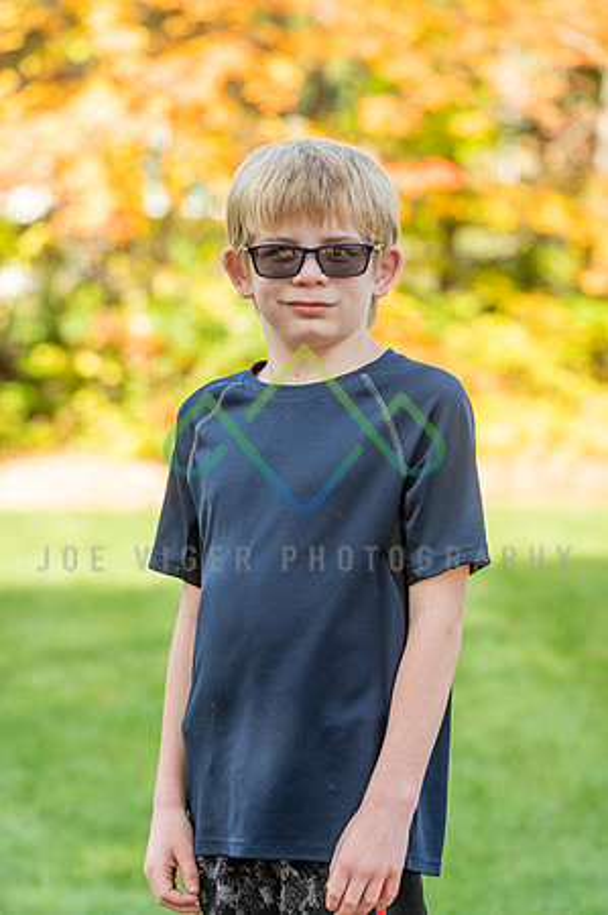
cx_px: 304
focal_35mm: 200
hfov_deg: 6.9
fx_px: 5078
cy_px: 458
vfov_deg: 10.3
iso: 100
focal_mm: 200
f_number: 6.3
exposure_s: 1/60
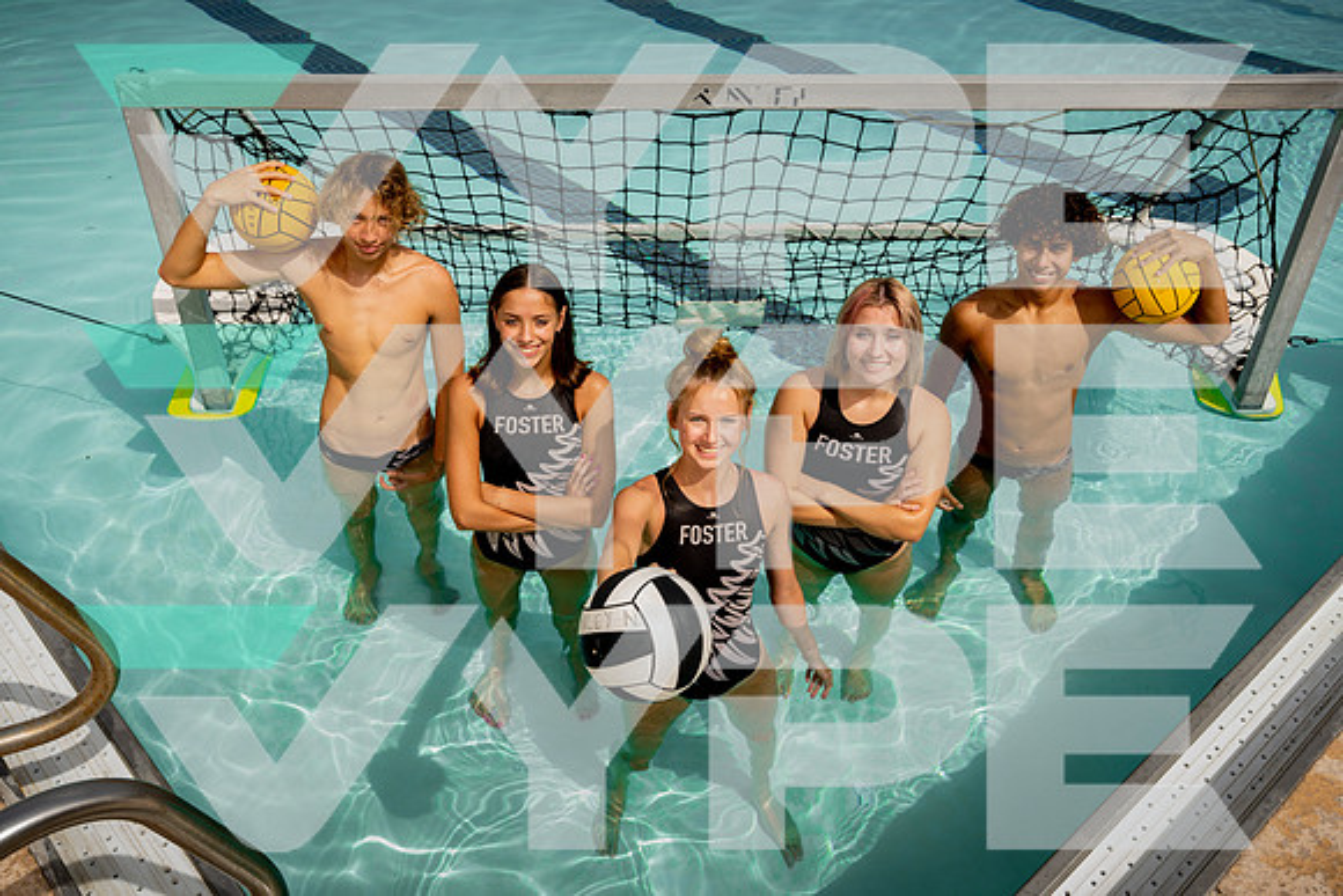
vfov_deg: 40.0
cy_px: 448
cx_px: 672
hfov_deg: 57.2
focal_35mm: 33
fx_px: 1231
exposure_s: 1/250
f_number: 8
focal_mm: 33
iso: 50
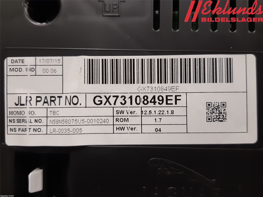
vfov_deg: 53.1
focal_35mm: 26
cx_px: 132
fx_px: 198
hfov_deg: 67.3
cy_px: 98
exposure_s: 1/60
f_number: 1.7
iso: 160
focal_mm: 3.93
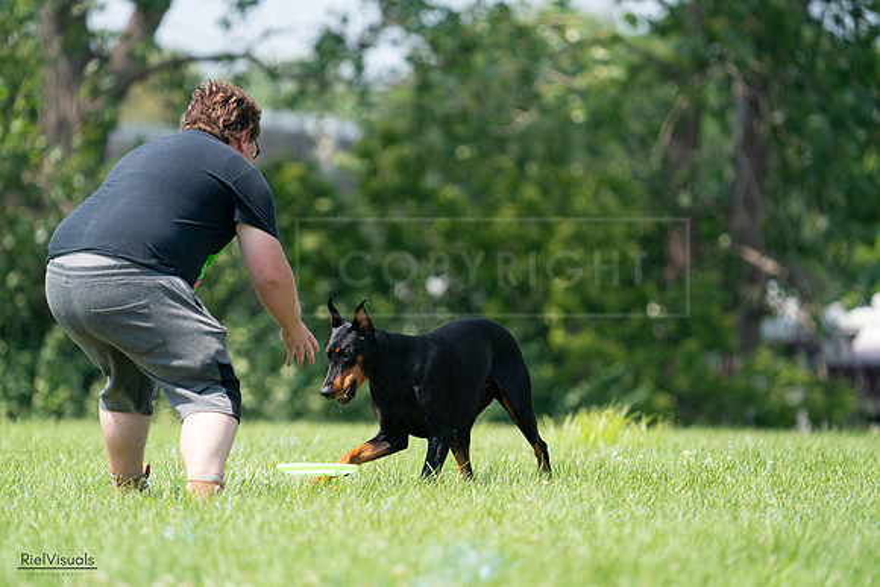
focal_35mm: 459
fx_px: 11222
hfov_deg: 4.5
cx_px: 440
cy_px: 294
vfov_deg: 3.0
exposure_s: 1/4000
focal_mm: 459
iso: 2000
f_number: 6.3
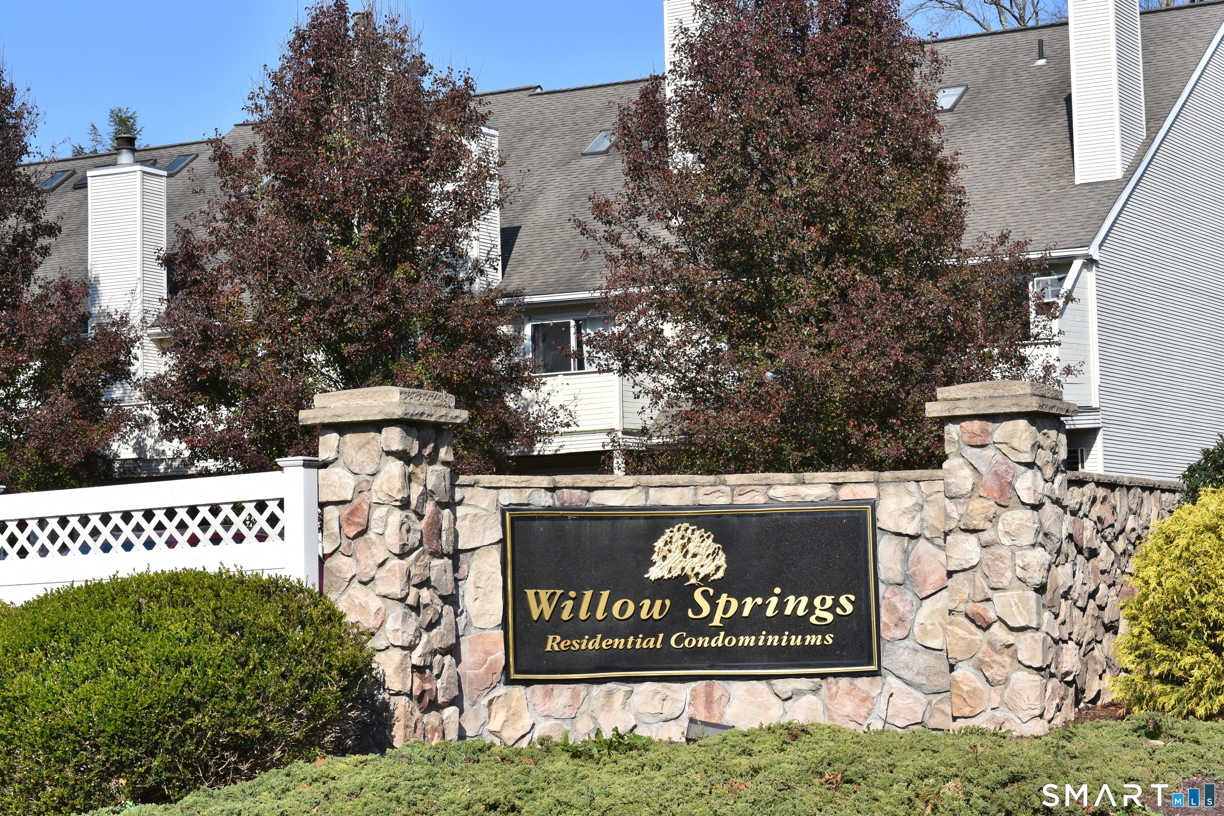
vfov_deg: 17.5
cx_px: 612
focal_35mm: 78
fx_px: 2652
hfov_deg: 26.0
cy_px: 408
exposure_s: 1/500
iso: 250
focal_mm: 52
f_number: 11
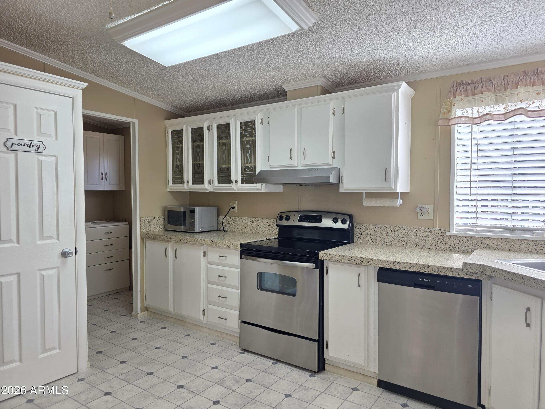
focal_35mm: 23
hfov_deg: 73.9
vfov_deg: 58.9
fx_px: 362
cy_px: 204
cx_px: 272
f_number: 1.7
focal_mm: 6.3
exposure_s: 1/120
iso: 64
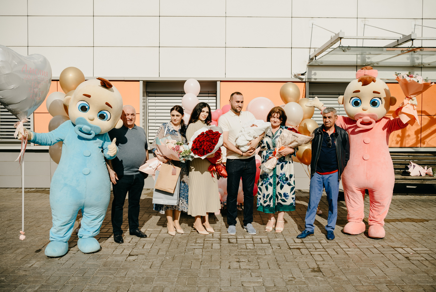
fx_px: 406
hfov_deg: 56.5
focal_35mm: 33
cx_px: 223
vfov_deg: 39.7
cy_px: 143
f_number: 3.5
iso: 64
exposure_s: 1/1250
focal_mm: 30
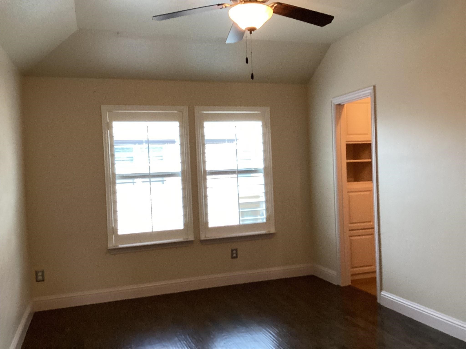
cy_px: 174
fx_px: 417
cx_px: 233
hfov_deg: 58.4
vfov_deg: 45.4
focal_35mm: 31
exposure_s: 1/60
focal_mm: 3.3
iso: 160
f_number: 2.4
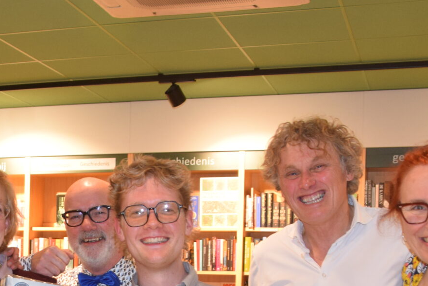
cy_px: 308
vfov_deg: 16.6
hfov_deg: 24.9
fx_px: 953
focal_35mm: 80
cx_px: 84
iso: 800
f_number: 4.5
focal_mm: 23
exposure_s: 1/80
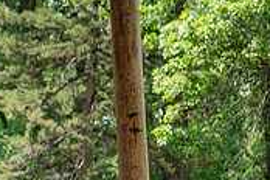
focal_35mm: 167
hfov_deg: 11.7
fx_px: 1252
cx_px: -143
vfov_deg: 8.0
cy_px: 294
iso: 200
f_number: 4
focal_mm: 50
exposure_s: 1/160
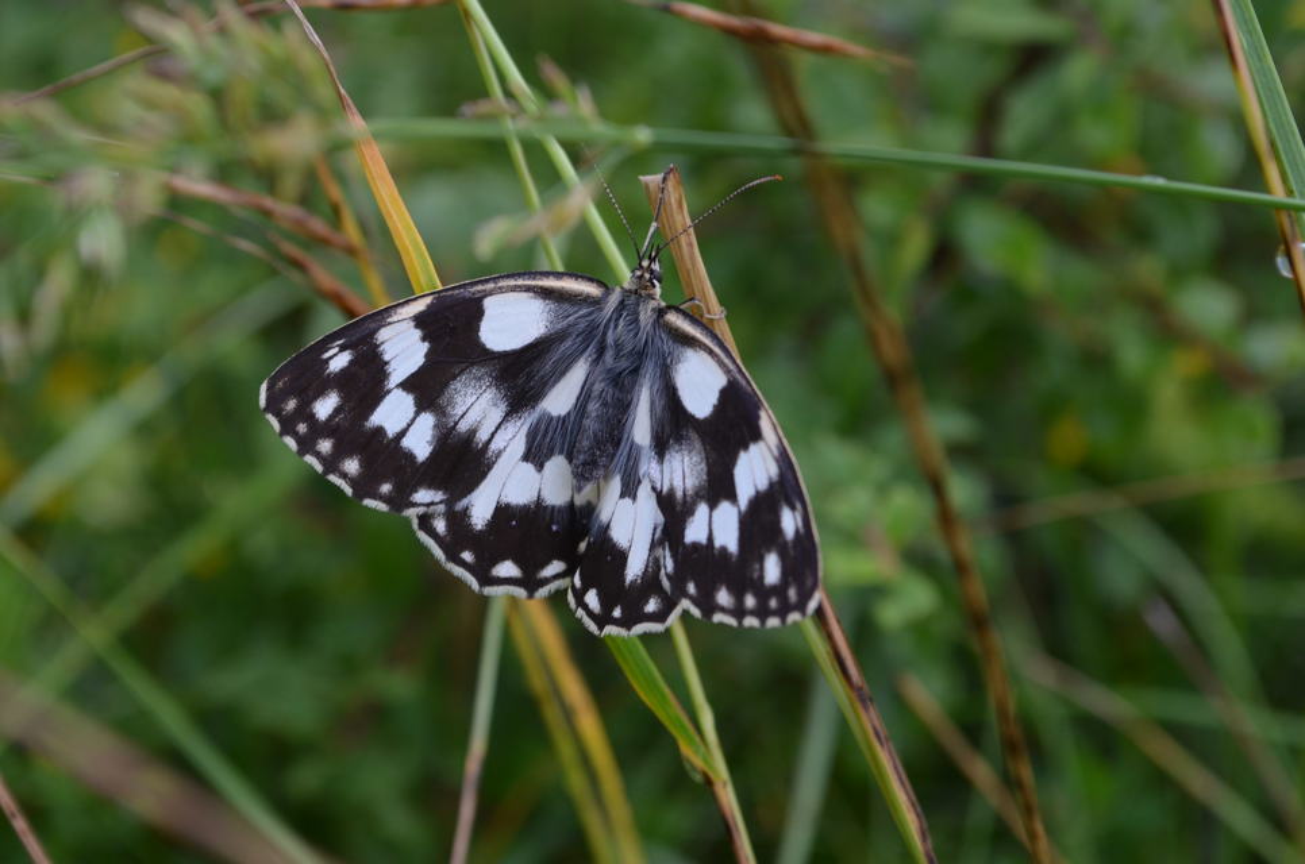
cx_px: 652
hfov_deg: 24.7
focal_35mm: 82
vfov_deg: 16.5
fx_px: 2985
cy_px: 432
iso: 280
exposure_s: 1/60
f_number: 8
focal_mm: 55
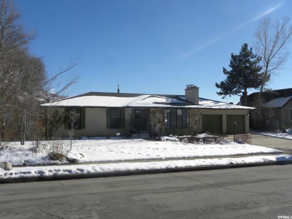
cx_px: 146
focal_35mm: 33
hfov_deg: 55.4
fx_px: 278
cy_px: 110
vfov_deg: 42.9
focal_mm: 5.9
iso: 91
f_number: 5.6
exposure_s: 1/622
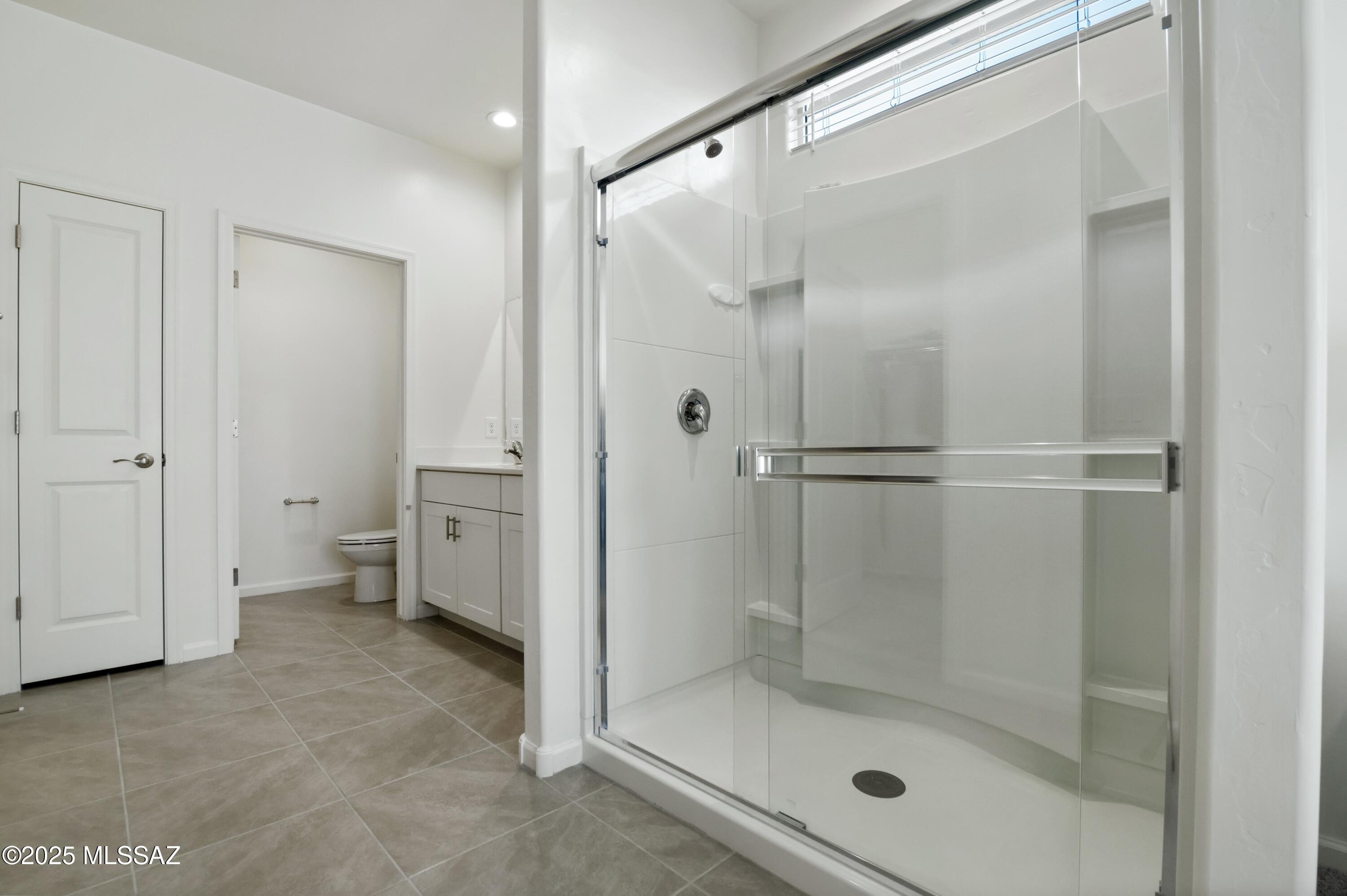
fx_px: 598
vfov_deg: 73.7
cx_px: 674
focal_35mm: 16
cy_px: 448
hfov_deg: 96.8
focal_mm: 16
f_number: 13
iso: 800
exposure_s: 1/50
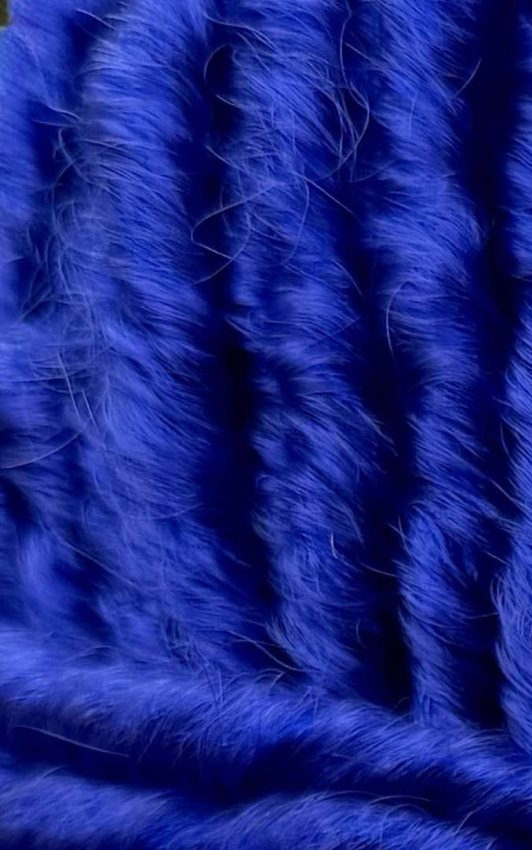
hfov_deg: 9.3
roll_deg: +0.1
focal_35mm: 134
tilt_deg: -14.3
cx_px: 1016
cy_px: 1581
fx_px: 3107
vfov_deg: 13.7
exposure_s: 1/295
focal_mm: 6.76
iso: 80
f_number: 1.78
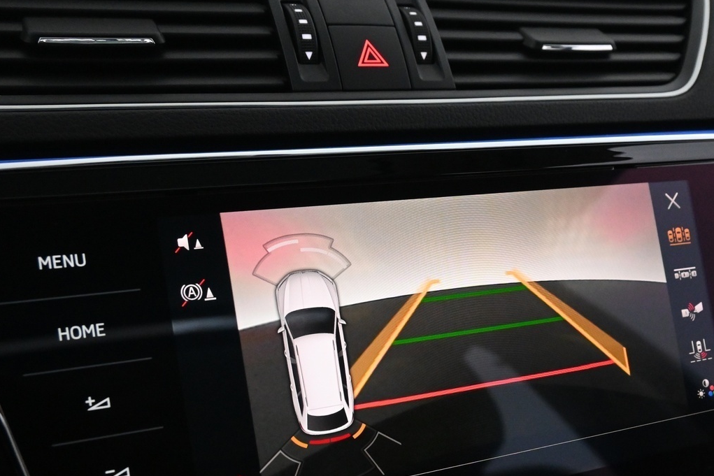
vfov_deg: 28.7
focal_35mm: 46
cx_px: 457
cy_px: 331
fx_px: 920
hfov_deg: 42.0
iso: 3200
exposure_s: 1/100
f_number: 5
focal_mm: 19.5
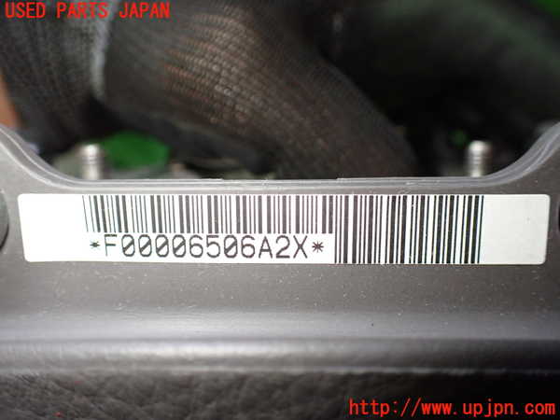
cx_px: 280
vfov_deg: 46.8
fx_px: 485
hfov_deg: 60.0
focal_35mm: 30
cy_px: 210
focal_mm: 5.4
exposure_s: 1/125
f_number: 2.3
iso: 500
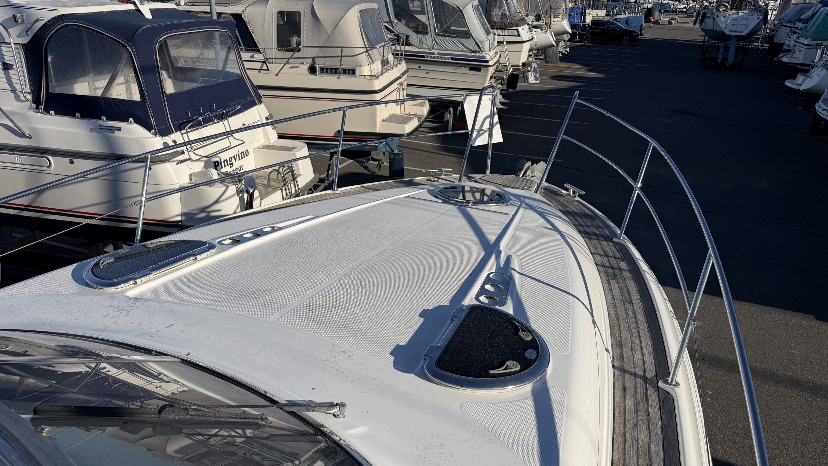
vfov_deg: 42.8
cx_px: 405
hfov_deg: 69.8
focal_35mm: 27
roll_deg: -2.1
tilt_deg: -25.1
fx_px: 593
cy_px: 268
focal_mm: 6.76
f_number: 1.78
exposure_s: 1/9091
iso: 80
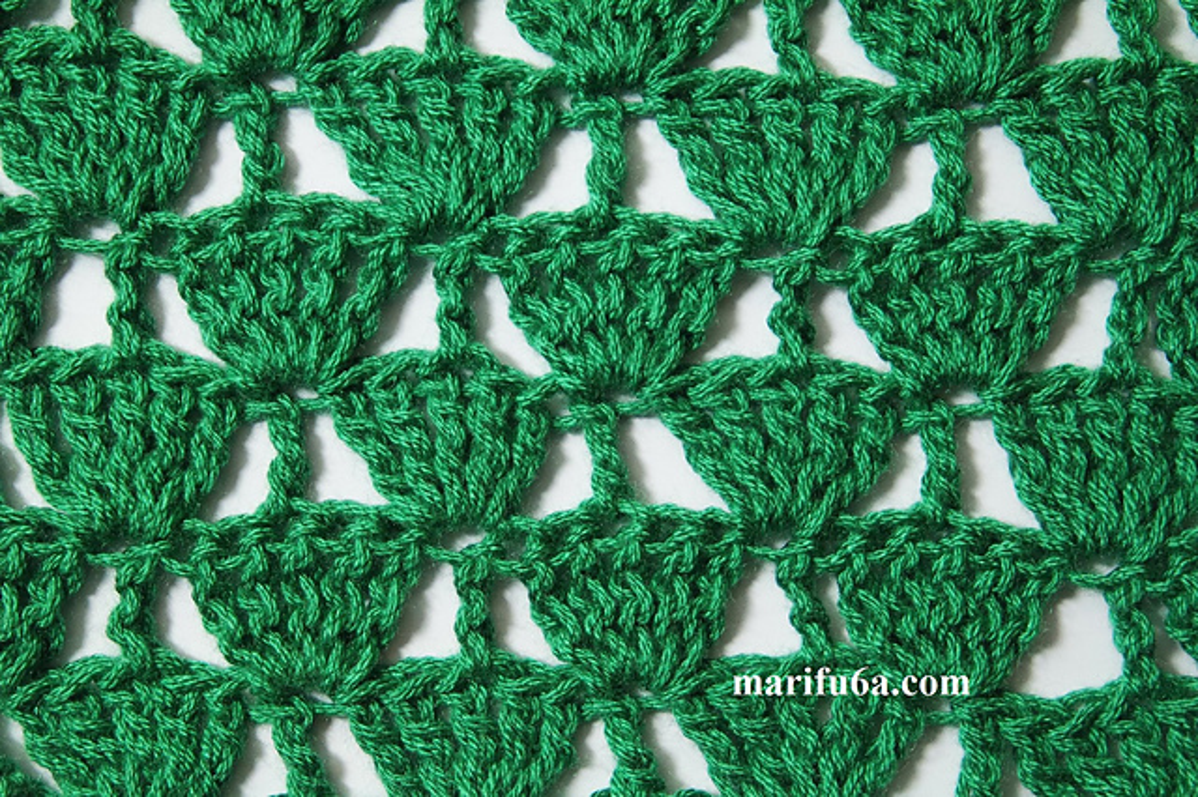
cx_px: 599
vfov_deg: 17.7
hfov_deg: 26.3
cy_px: 398
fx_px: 2561
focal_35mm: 77
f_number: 5.6
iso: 800
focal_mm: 50
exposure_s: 1/80
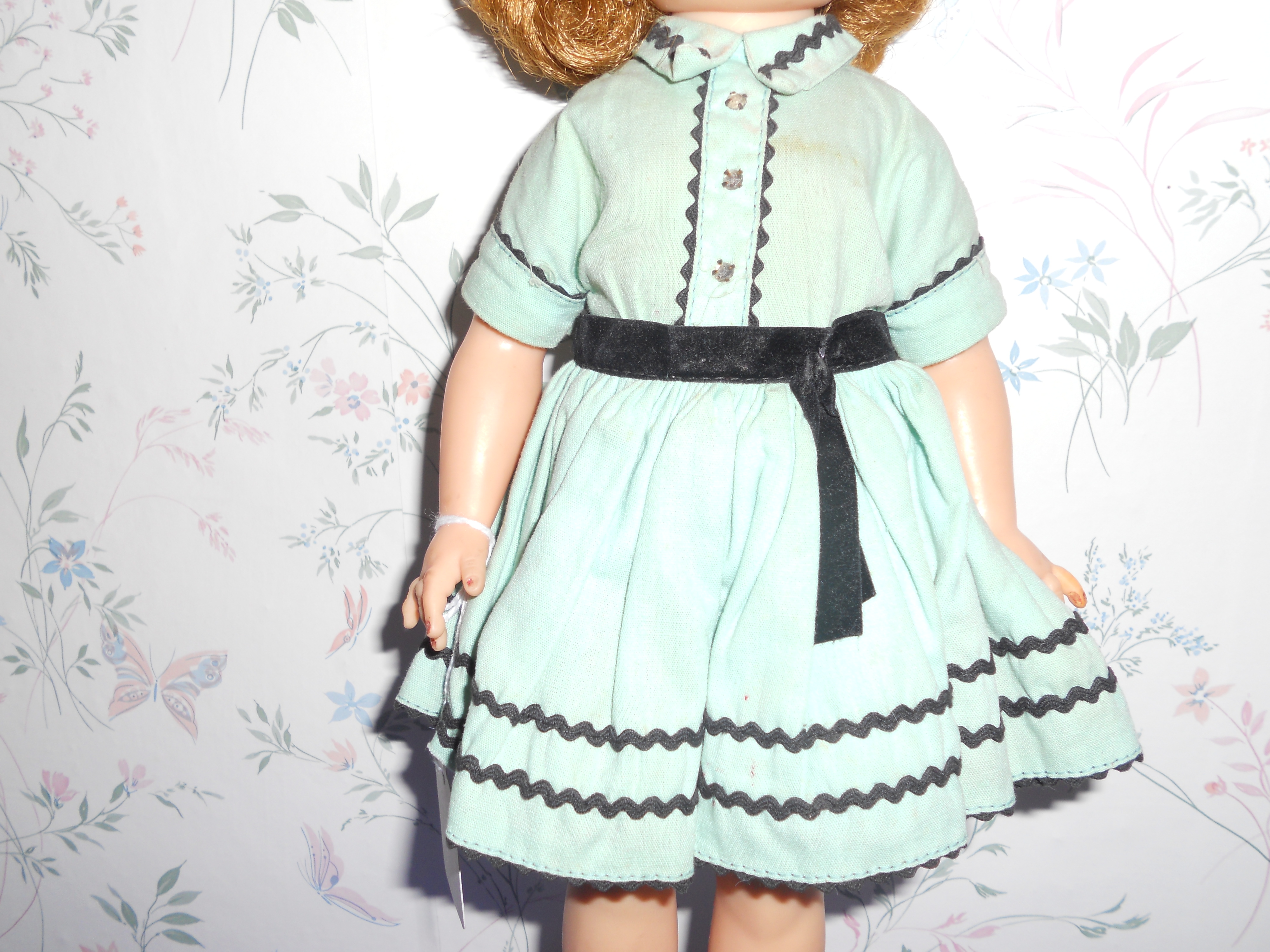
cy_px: 476
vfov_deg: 44.2
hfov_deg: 56.8
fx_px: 1174
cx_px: 635
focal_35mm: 32
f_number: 3.5
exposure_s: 1/25
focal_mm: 5.8
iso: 80
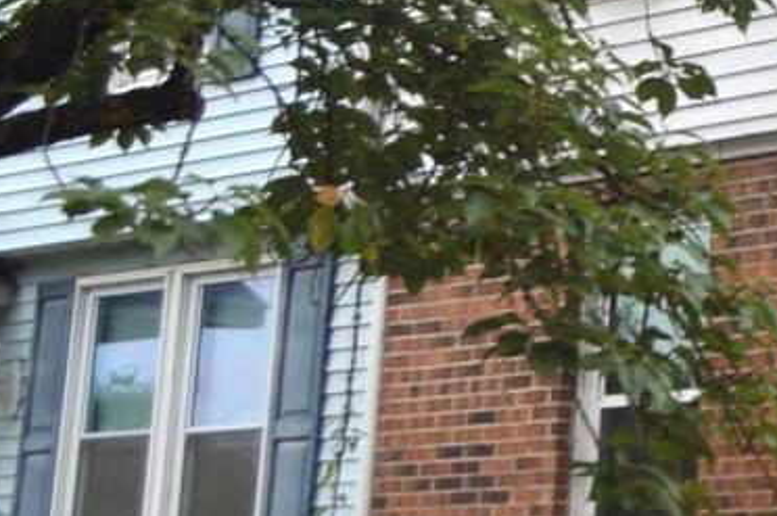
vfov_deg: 11.7
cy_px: 22
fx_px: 2500
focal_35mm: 116
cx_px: 1337
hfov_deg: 15.5
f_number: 4
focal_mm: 20
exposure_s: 1/200
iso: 100
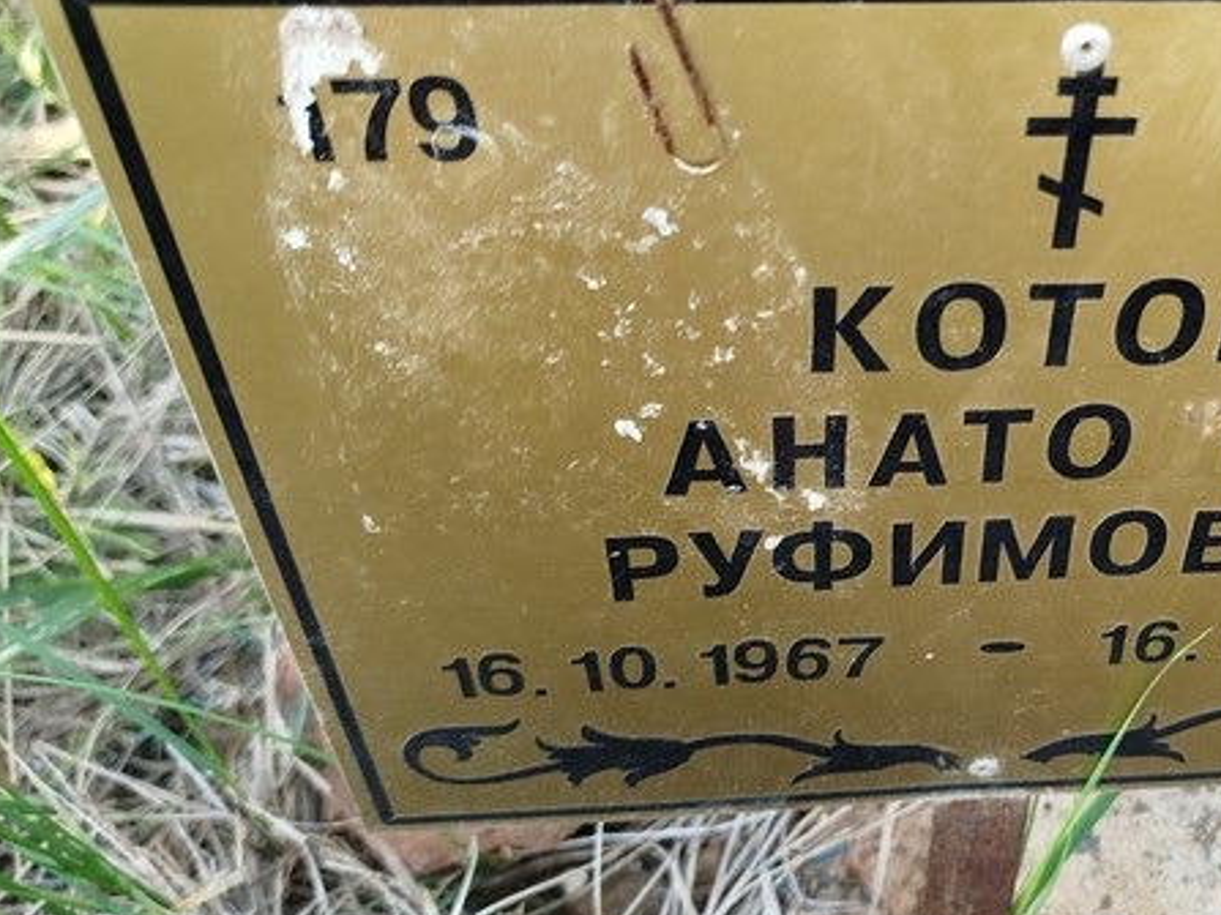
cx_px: 994
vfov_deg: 33.6
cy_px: 459
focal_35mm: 43
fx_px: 1516
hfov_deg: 41.8
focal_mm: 5.31
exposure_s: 1/50
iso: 80
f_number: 1.7
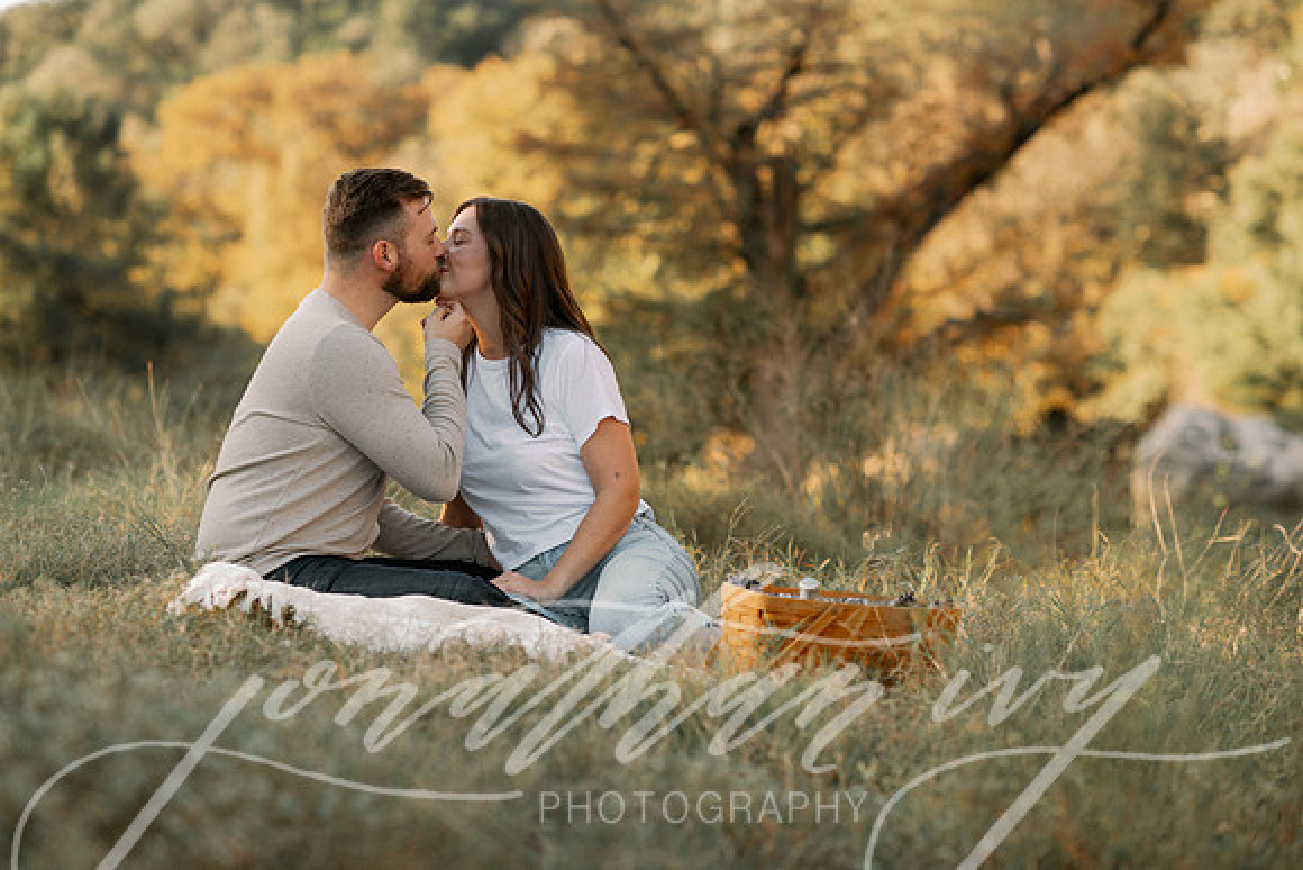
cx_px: 652
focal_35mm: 85
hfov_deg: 23.9
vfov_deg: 16.1
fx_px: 3077
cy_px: 435
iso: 80
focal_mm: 85
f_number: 2.8
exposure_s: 1/250
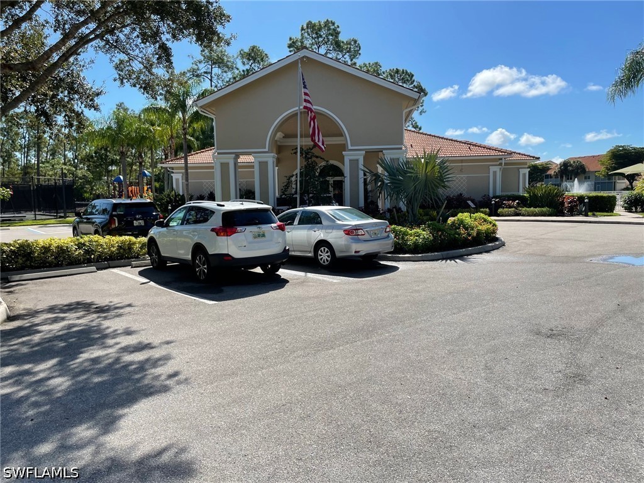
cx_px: 322
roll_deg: +0.9
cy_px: 242
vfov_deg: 53.1
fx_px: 484
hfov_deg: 67.3
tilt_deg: -3.3
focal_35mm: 26
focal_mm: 4.2
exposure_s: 1/2564
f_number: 1.6
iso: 32
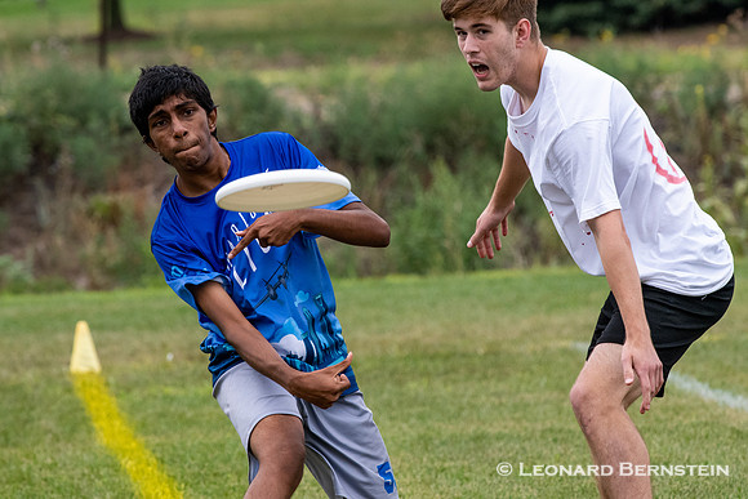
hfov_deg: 4.6
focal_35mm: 450
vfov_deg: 3.1
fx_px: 9352
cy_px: 250
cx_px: 374
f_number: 9
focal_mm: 300
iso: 1600
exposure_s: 1/2000
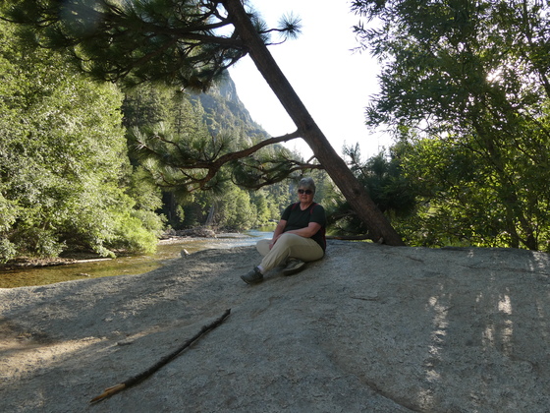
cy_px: 206
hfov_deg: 71.6
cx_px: 275
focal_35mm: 24
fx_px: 381
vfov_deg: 56.8
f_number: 3.3
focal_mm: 4.3
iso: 80
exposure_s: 1/200
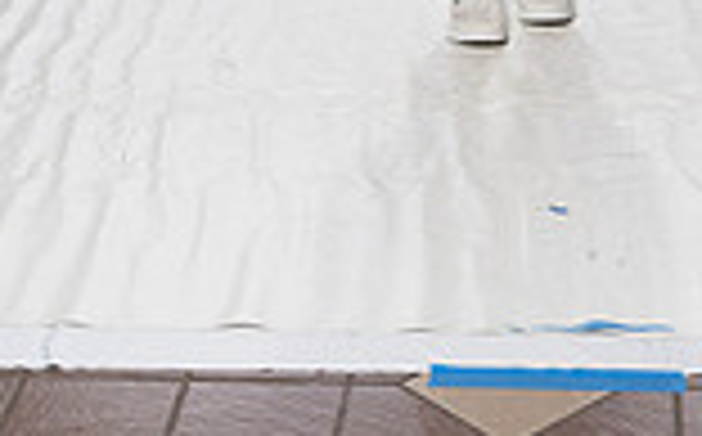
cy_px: -481
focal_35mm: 112
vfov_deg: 10.5
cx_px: 558
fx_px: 2140
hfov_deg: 18.5
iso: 640
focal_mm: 38
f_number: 8
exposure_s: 1/250
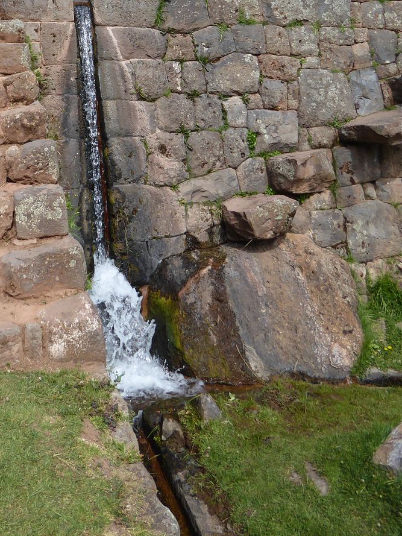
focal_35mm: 45
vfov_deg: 39.2
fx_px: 697
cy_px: 58
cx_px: 92
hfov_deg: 31.5
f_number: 3.3
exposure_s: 1/640
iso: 80
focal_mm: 4.3
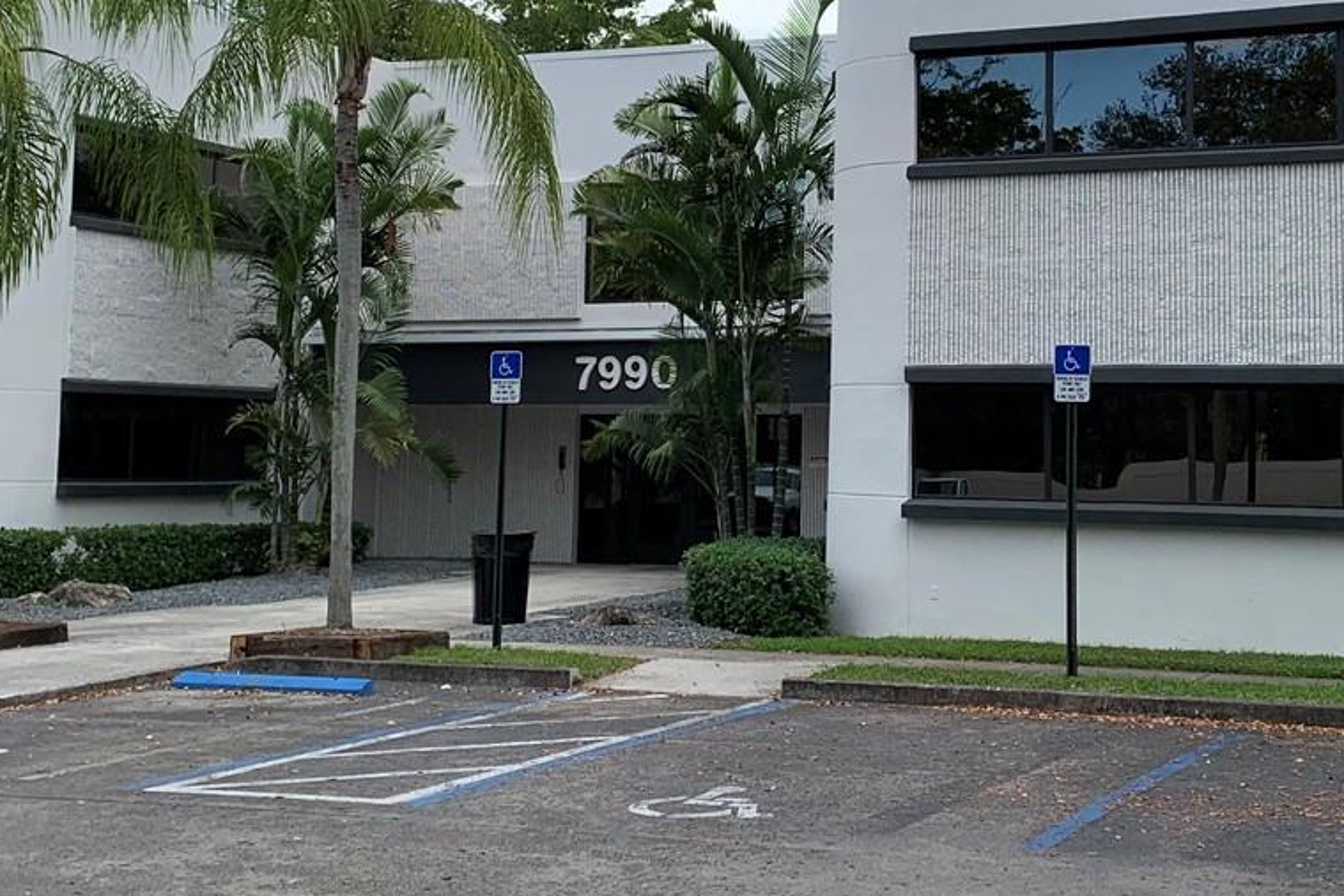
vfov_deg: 23.5
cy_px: 225
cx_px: 854
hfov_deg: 34.8
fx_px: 2128
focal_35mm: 57
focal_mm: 4.25
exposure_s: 1/1054
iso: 25
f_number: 1.8
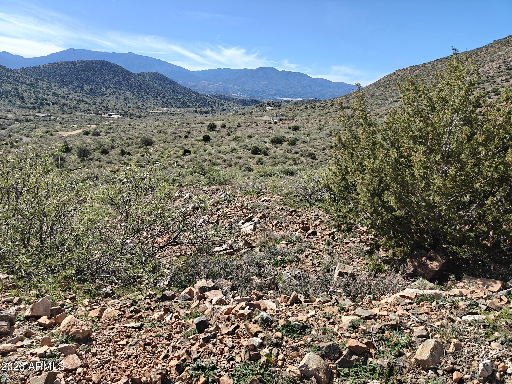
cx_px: 256
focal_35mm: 24
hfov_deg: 71.6
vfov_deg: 56.8
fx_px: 355
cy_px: 192
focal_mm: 5.59
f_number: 1.8
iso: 80
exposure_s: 1/818
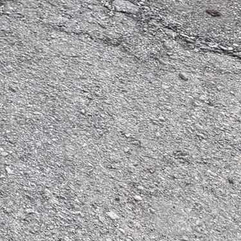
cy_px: -414
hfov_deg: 11.7
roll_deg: -0.6
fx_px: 1032
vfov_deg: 10.5
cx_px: -269
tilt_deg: -9.7
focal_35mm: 131
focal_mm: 6.76
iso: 80
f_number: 1.78
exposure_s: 1/356
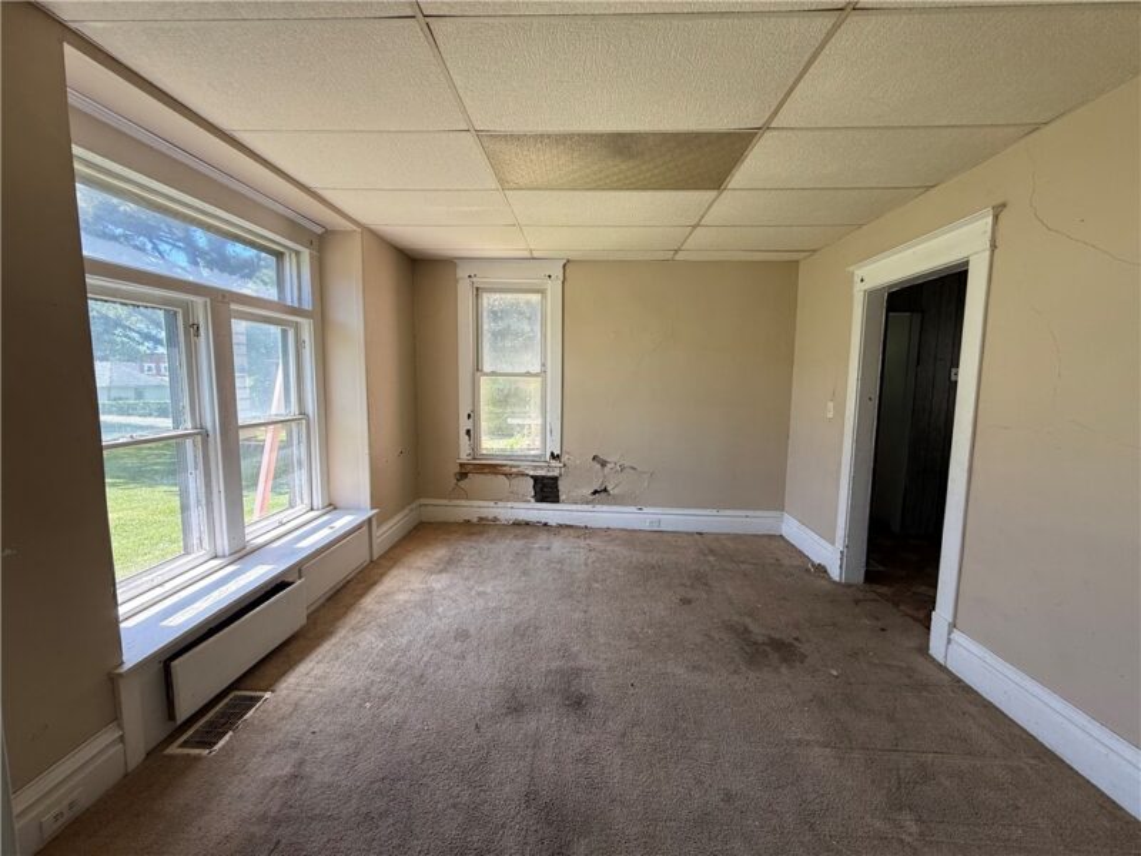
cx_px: 570
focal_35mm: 14
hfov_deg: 102.1
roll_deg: -0.4
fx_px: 461
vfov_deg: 85.7
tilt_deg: -6.4
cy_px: 428
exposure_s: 1/99
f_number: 2.2
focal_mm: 2.22
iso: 64
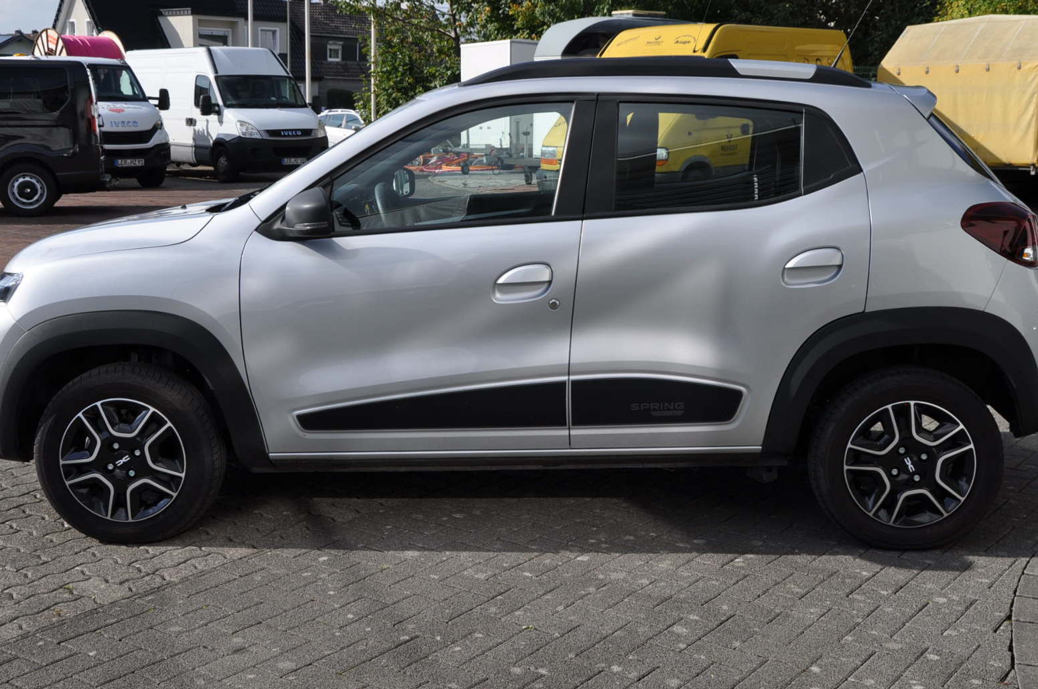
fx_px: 1255
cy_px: 308
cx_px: 527
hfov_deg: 44.9
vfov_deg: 30.7
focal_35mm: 44
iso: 200
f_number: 10
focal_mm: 25
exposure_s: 1/400
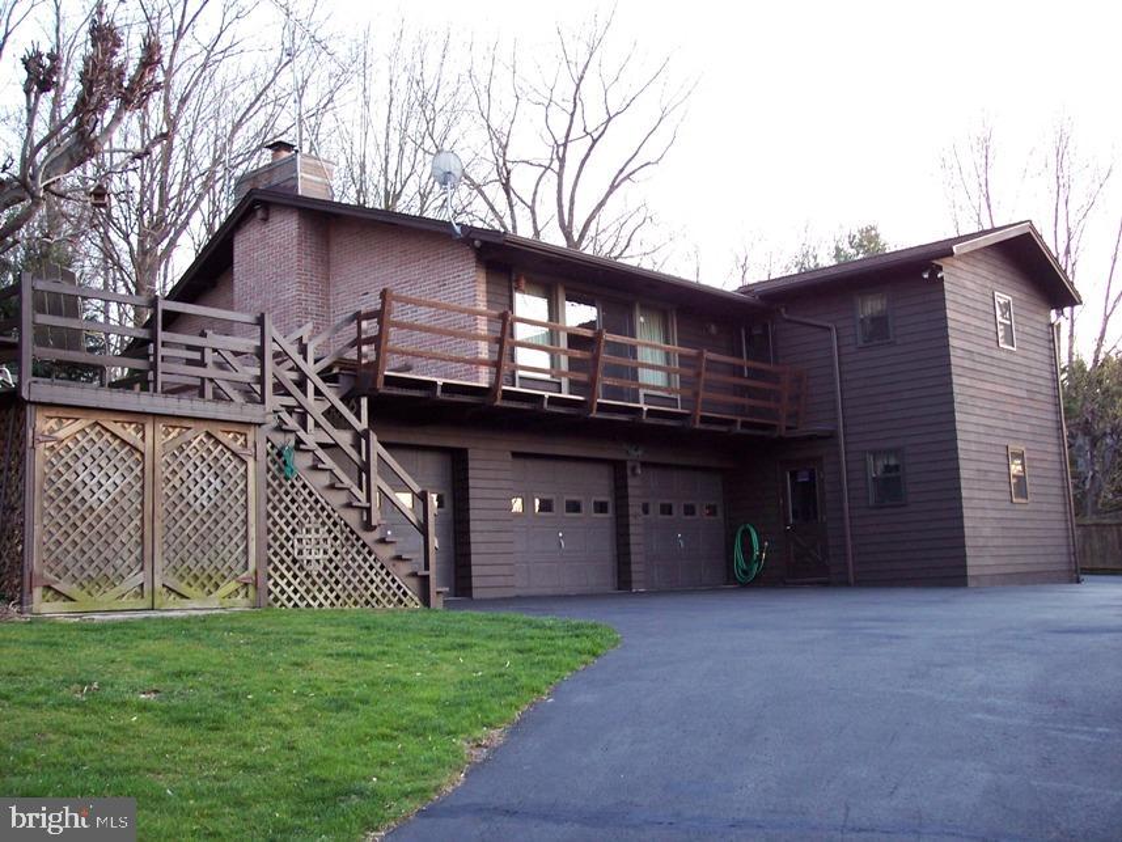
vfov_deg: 36.8
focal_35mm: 39
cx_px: 561
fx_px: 1264
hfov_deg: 47.9
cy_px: 421
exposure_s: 1/15
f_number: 3.4
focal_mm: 8
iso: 200
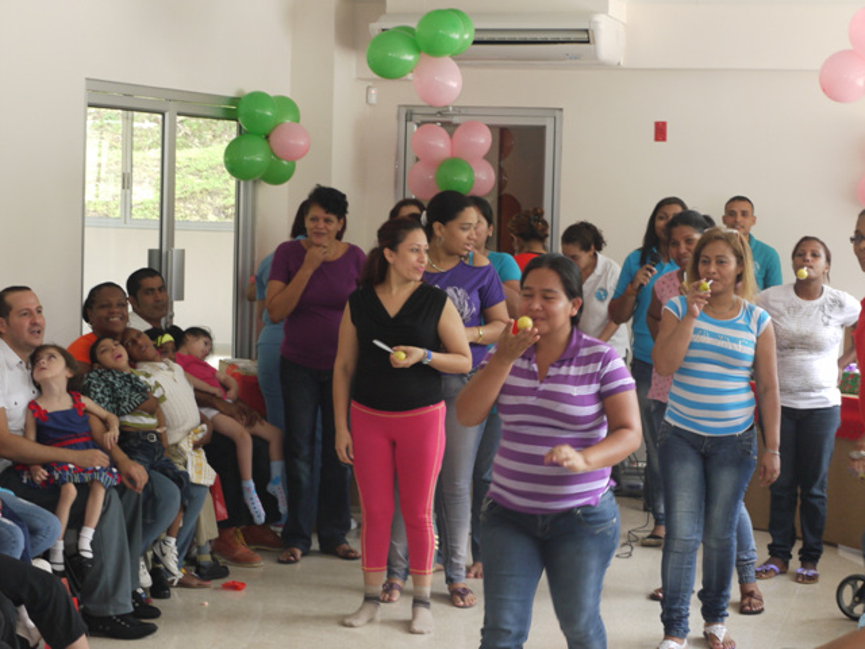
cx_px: 432
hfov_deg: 25.7
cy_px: 324
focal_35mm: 76
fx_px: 1899
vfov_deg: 19.4
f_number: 5.6
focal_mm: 38
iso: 400
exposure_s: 1/60
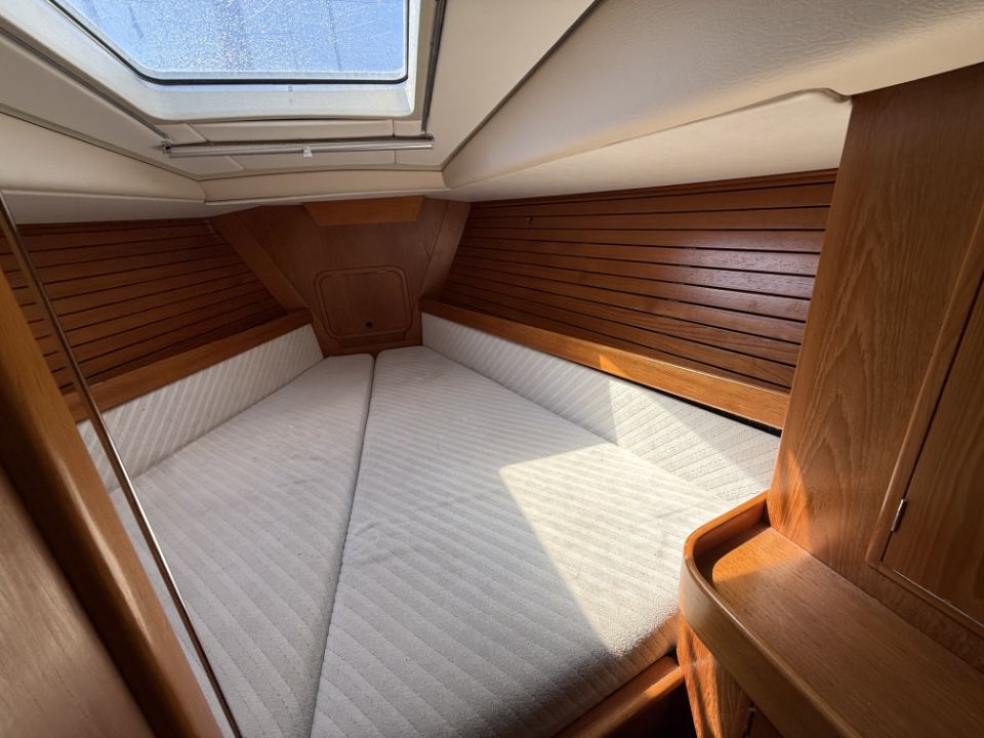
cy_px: 369
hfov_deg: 102.1
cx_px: 492
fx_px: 398
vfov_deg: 85.7
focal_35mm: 14
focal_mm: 2.2
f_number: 2.2
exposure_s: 1/340
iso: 64
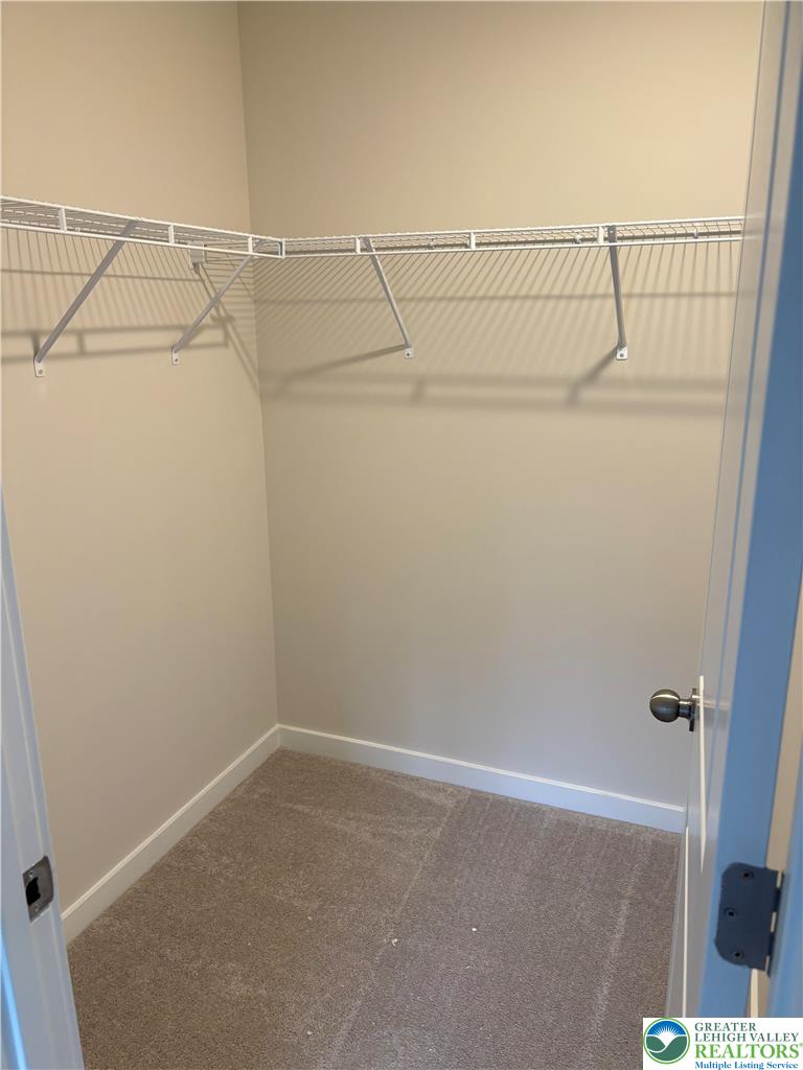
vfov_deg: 67.3
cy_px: 535
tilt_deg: -17.1
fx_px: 804
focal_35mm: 26
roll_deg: -0.7
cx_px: 402
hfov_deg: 53.1
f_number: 1.6
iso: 100
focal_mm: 5.96
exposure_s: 1/60
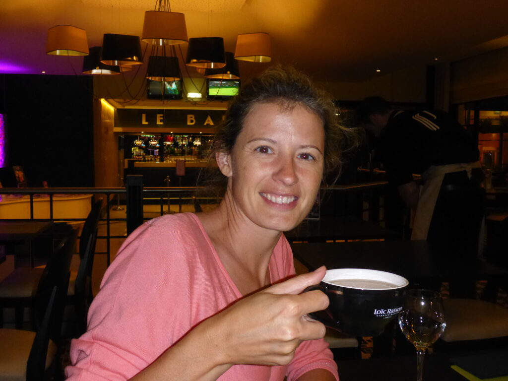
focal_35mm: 36
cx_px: 254
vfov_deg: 39.7
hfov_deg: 51.4
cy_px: 190
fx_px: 528
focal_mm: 6.4
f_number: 3.9
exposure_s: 1/60
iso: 800
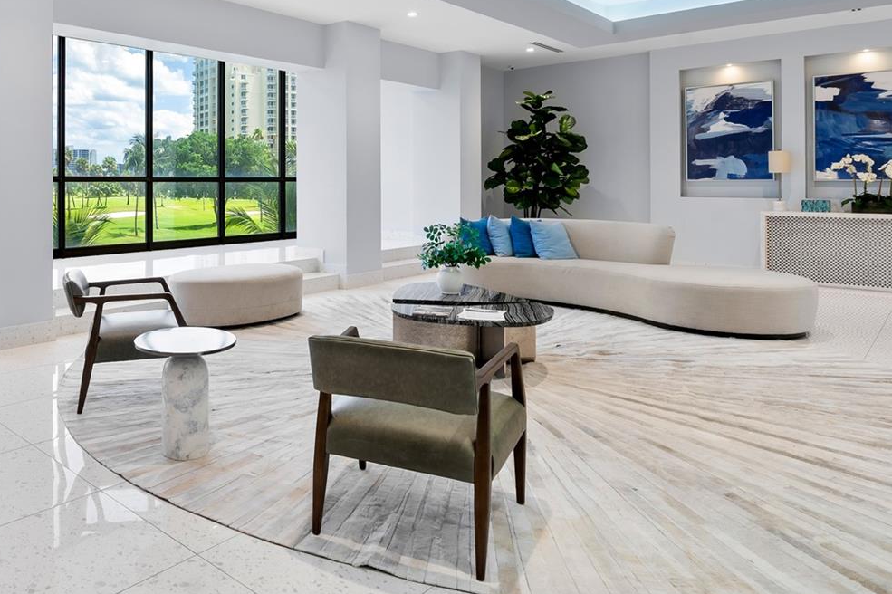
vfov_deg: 48.2
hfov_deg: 66.0
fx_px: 644
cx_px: 247
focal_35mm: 26
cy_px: 172
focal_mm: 16
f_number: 8
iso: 100
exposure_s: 1/1.67
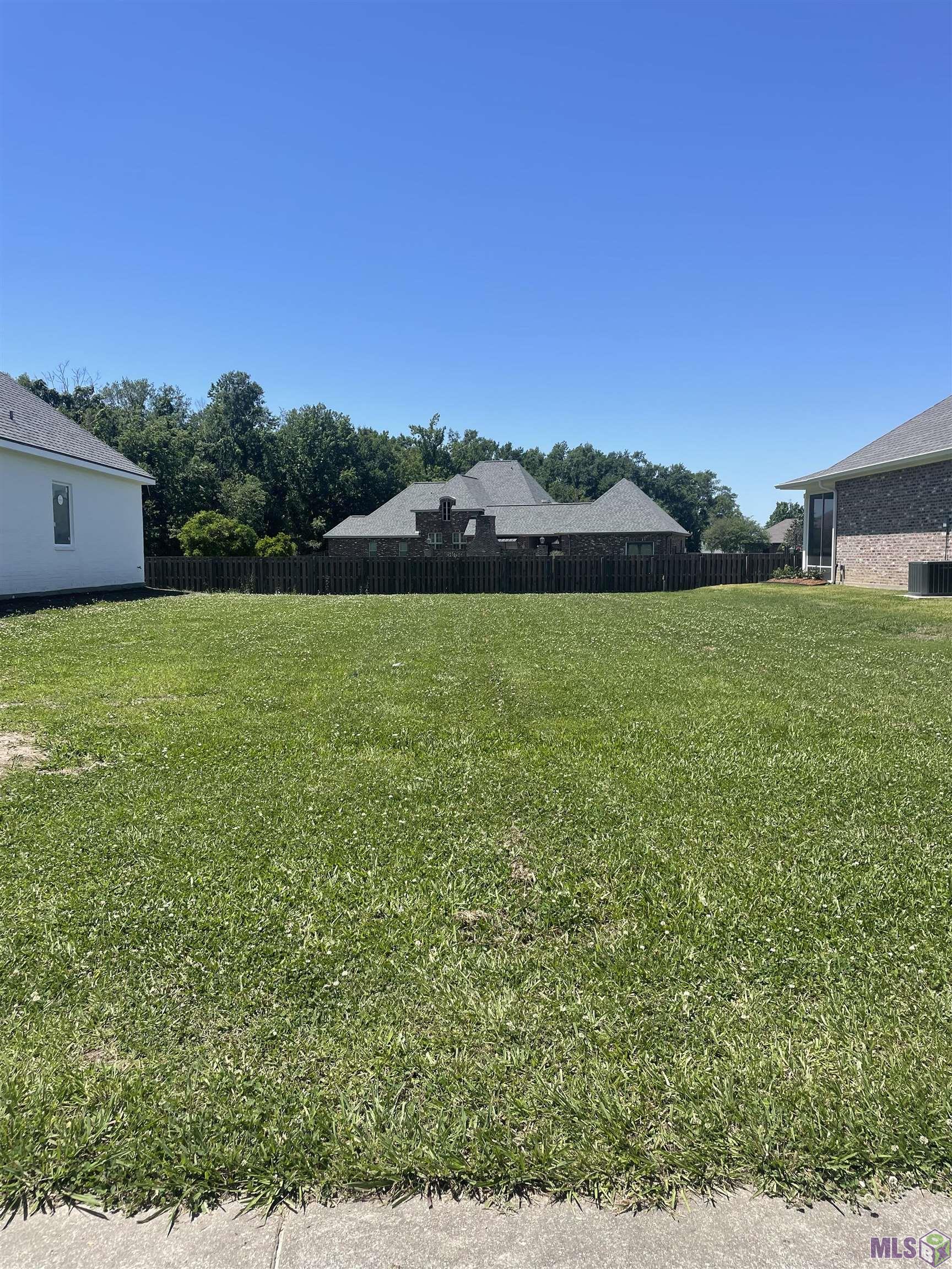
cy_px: 634
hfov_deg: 53.1
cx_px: 476
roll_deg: +1.2
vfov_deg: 67.3
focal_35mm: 26
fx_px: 953
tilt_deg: -5.1
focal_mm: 4.2
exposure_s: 1/2959
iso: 32
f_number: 1.6
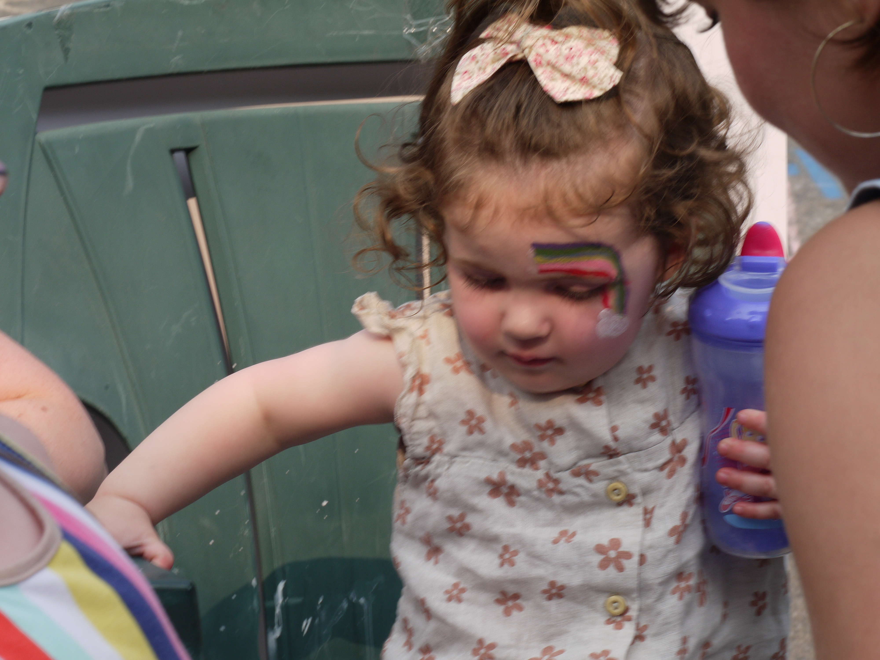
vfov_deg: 12.0
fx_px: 3152
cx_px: 440
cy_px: 330
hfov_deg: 15.9
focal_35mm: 124
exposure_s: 1/80
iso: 160
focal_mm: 62
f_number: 14
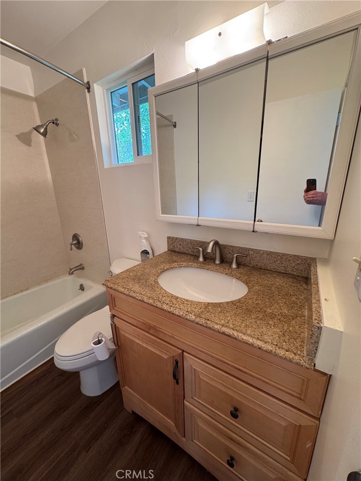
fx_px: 195
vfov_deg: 102.0
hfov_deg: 85.7
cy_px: 240
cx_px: 180
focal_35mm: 14
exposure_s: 1/60
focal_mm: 2.22
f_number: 2.2
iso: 250
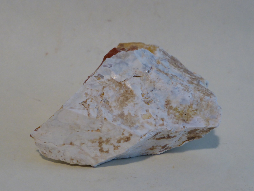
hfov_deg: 26.3
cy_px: 96
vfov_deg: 19.9
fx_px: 543
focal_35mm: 74
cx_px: 127
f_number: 5
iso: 400
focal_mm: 12.5
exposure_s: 1/60
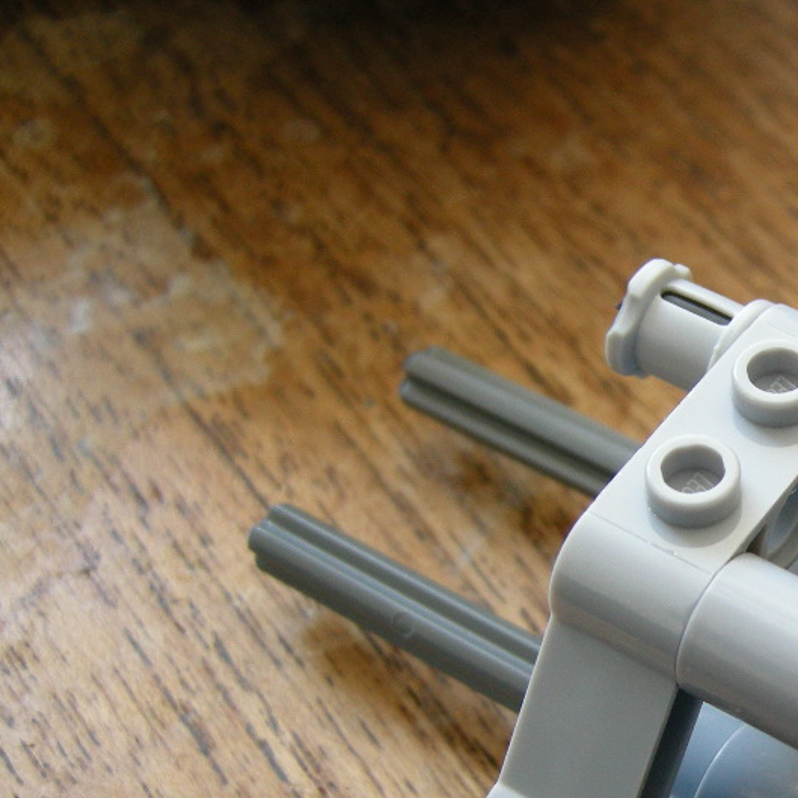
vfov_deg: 22.2
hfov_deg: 21.2
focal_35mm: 77
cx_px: 916
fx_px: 2008
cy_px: 625
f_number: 2.7
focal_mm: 7.5
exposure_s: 1/60
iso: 142
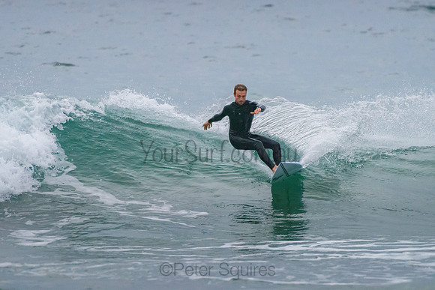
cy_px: 145
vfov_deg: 2.3
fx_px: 7113
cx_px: 218
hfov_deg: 3.5
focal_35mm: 589
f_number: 5.6
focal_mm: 480
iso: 4000
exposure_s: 1/1250
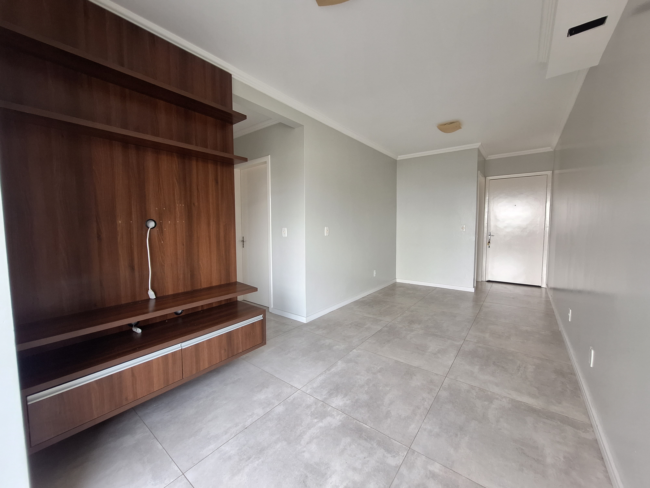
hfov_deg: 106.2
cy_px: 244
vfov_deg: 89.9
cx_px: 325
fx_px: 244
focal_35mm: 13
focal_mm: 1.74
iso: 80
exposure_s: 1/40
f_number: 2.2
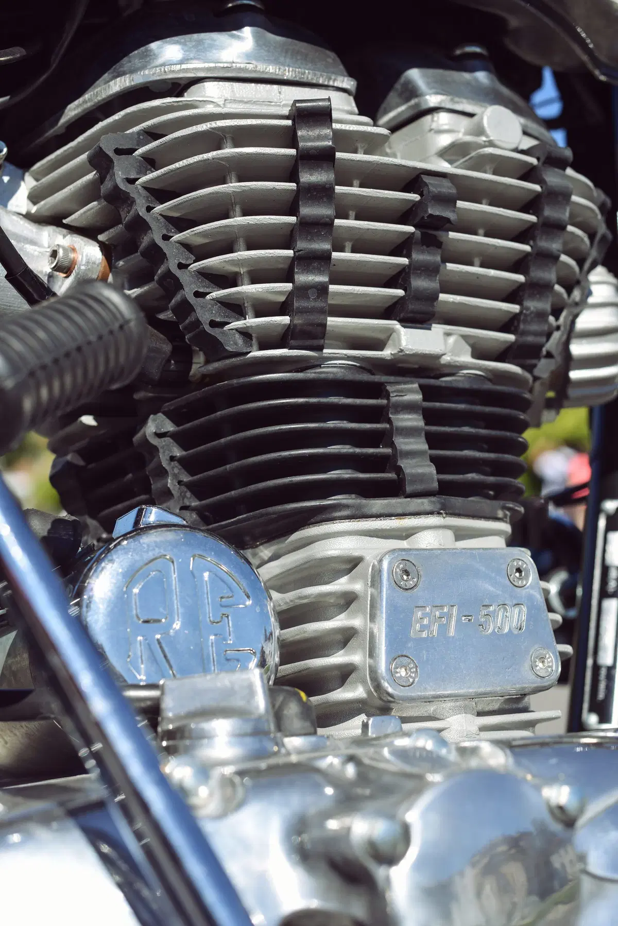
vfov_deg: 39.6
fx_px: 1286
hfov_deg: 27.0
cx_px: 309
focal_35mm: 50
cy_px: 463
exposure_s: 1/400
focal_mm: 50
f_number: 6.3
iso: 100
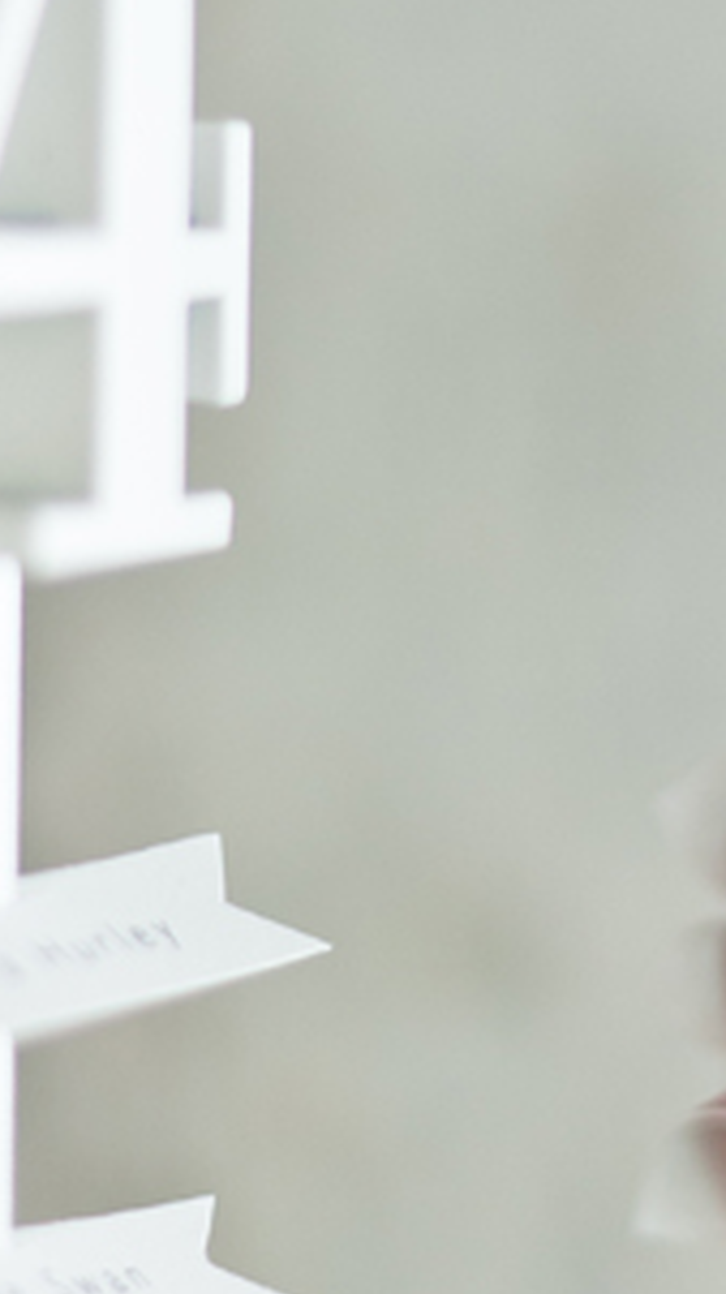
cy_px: 159
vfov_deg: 13.6
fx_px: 5381
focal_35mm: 157
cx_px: 571
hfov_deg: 7.7
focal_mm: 50
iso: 200
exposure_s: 1/160
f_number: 1.4
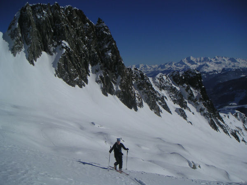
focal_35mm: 38
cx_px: 124
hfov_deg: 49.0
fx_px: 271
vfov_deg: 37.7
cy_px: 92
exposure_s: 1/750
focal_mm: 6
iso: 50
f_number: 6.7
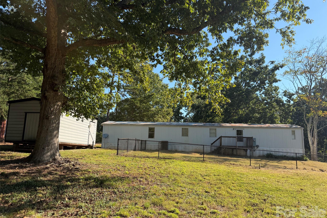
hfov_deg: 71.5
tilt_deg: +9.7
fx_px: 227
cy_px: 115
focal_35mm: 25
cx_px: 163
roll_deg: -1.9
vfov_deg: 51.3
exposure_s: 1/2907
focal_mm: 6.76
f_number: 1.78
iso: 100
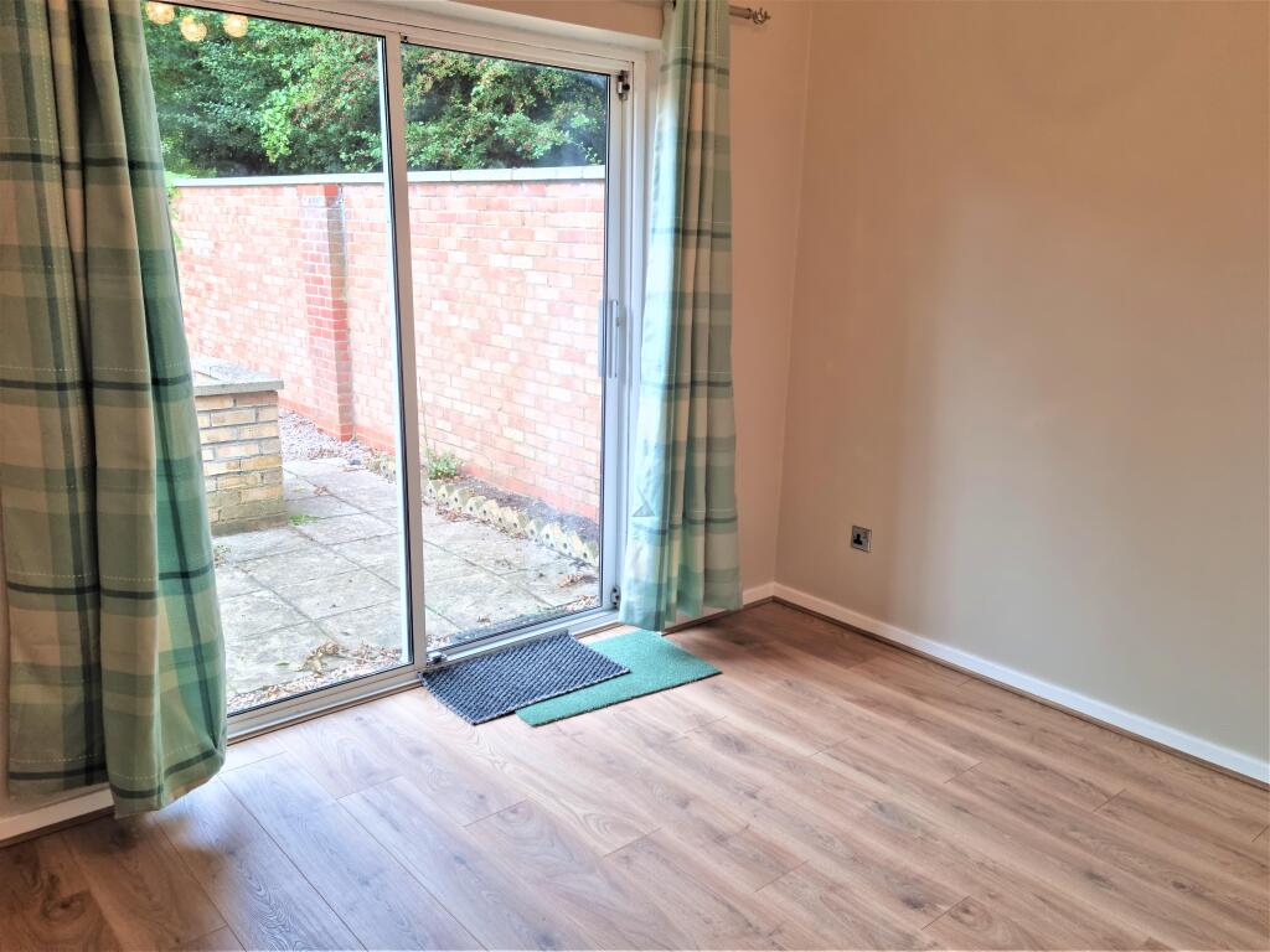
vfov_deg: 51.4
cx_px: 635
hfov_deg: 65.3
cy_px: 476
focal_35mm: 27
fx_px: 991
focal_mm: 5.9
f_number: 2
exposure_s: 1/50
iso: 50
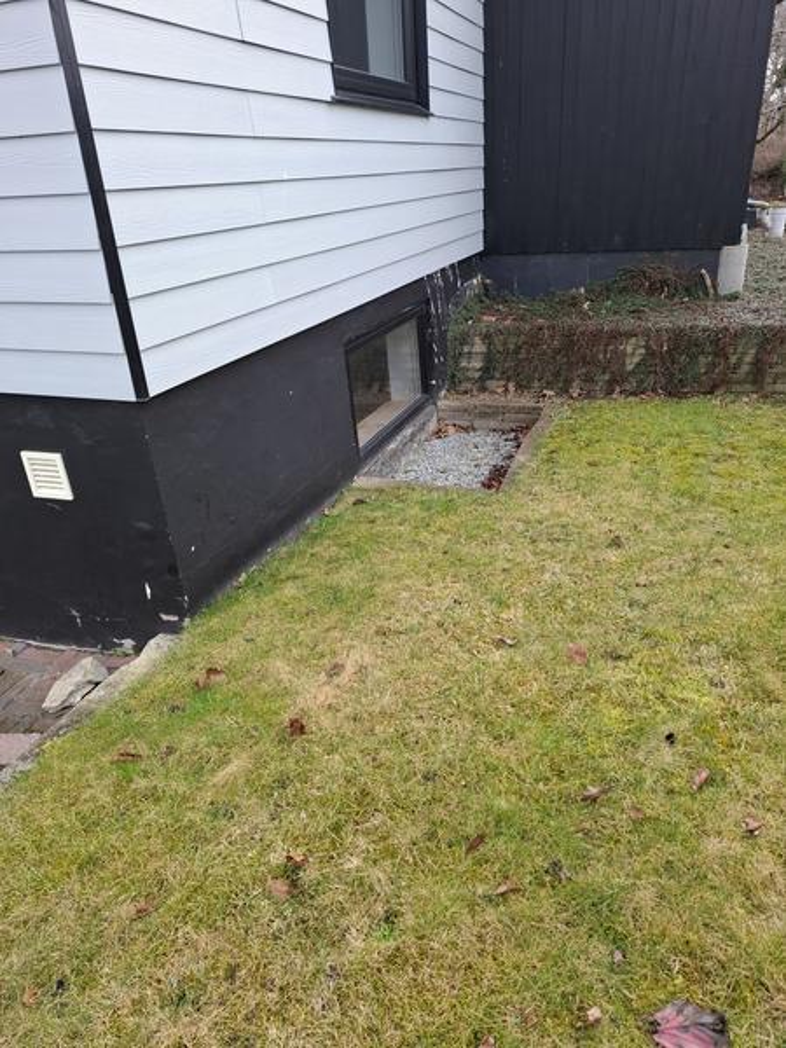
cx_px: 393
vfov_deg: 73.9
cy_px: 524
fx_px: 696
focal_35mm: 23
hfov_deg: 58.9
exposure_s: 1/266
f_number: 1.8
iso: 50
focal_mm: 5.54
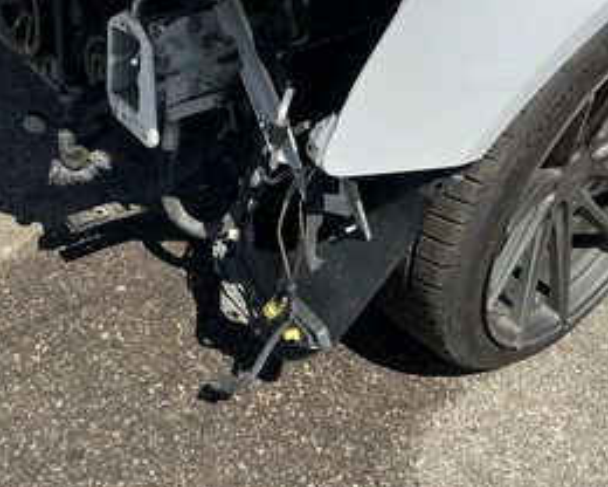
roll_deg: -7.8
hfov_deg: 43.7
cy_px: 162
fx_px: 756
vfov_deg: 35.3
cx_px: 255
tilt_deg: -32.8
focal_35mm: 42
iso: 25
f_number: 1.8
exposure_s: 1/3534
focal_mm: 3
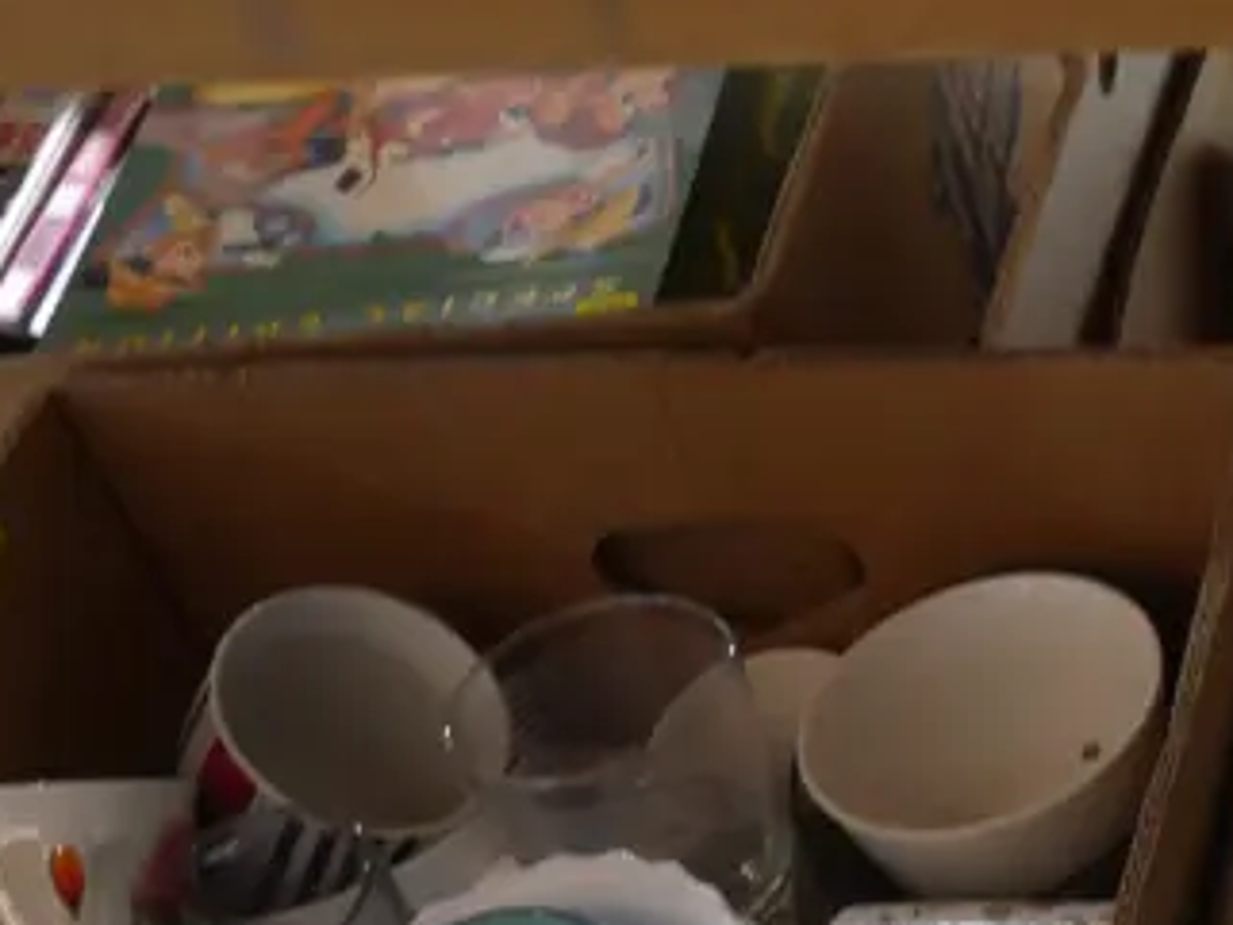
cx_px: 1867
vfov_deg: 12.4
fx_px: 4098
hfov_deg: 15.7
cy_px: 1245
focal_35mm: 115
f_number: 4
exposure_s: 1/60
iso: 2000
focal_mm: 18
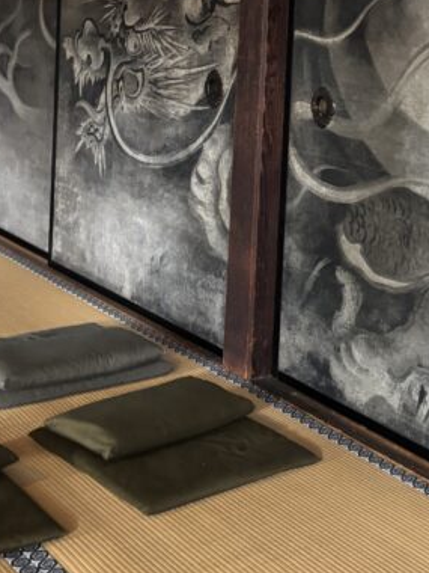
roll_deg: -2.4
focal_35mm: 70
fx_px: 1157
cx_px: 321
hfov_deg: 20.8
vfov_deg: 26.8
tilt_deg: -4.5
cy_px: 53
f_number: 1.6
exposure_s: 1/38
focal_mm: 5.96
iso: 640
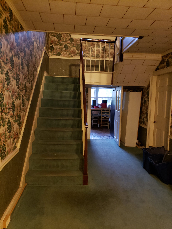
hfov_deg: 53.1
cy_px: 114
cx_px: 86
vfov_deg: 67.3
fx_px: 172
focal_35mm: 26
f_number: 1.5
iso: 400
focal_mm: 4.3
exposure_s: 1/10
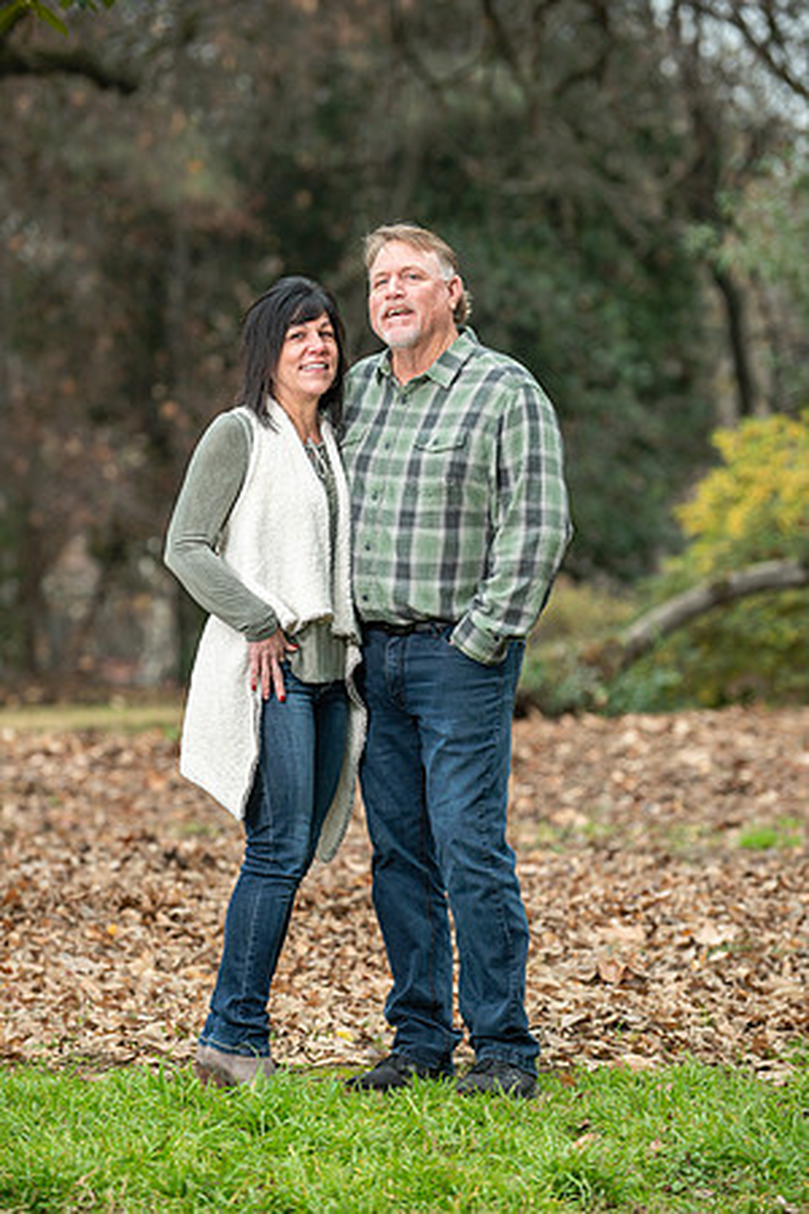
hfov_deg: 8.1
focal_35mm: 170
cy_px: 607
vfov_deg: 12.1
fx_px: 5730
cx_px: 404
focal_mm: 170
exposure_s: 1/125
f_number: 4
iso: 200
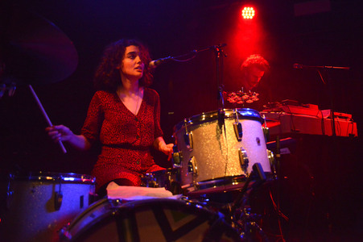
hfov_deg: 63.7
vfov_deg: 44.9
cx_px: 182
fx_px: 292
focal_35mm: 29
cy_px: 121
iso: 8063
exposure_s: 1/250
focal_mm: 29
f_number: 4.5
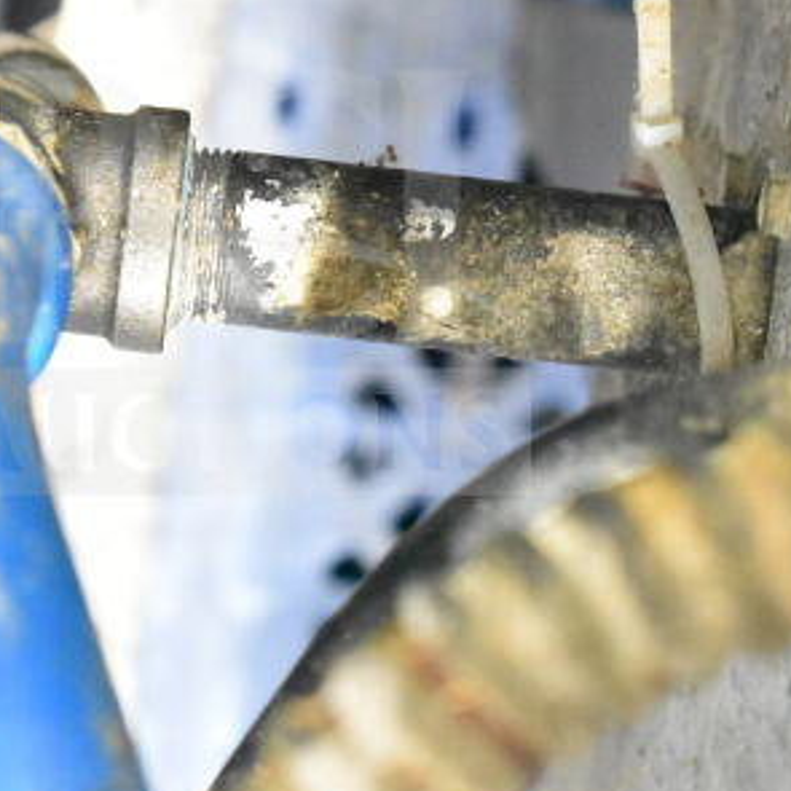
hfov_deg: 12.0
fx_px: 3745
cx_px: 228
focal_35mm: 145
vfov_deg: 12.0
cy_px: 283
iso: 20000
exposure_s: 1/100
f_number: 5.6
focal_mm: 55
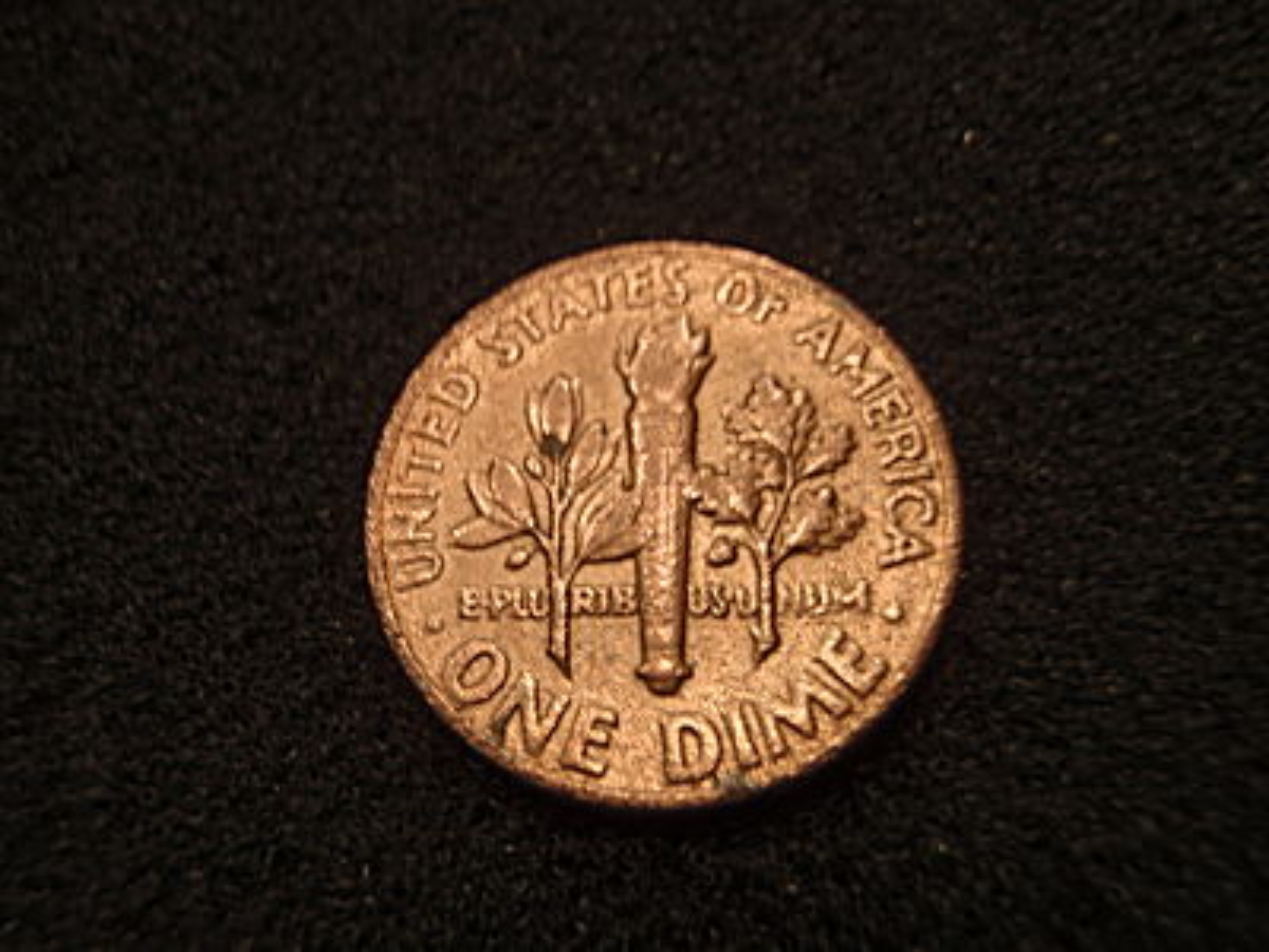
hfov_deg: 51.4
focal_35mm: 36
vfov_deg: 39.7
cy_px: 476
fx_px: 1320
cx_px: 634
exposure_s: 1/5
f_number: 4.1
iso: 64
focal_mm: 6.53
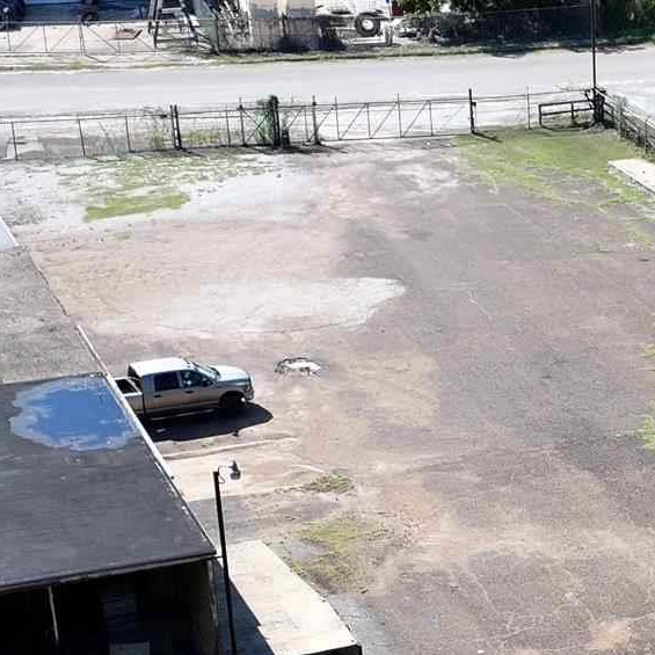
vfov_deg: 16.9
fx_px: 2119
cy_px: 757
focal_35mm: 99
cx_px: 765
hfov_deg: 16.9
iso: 120
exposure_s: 1/1000
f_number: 2.8
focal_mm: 12.29
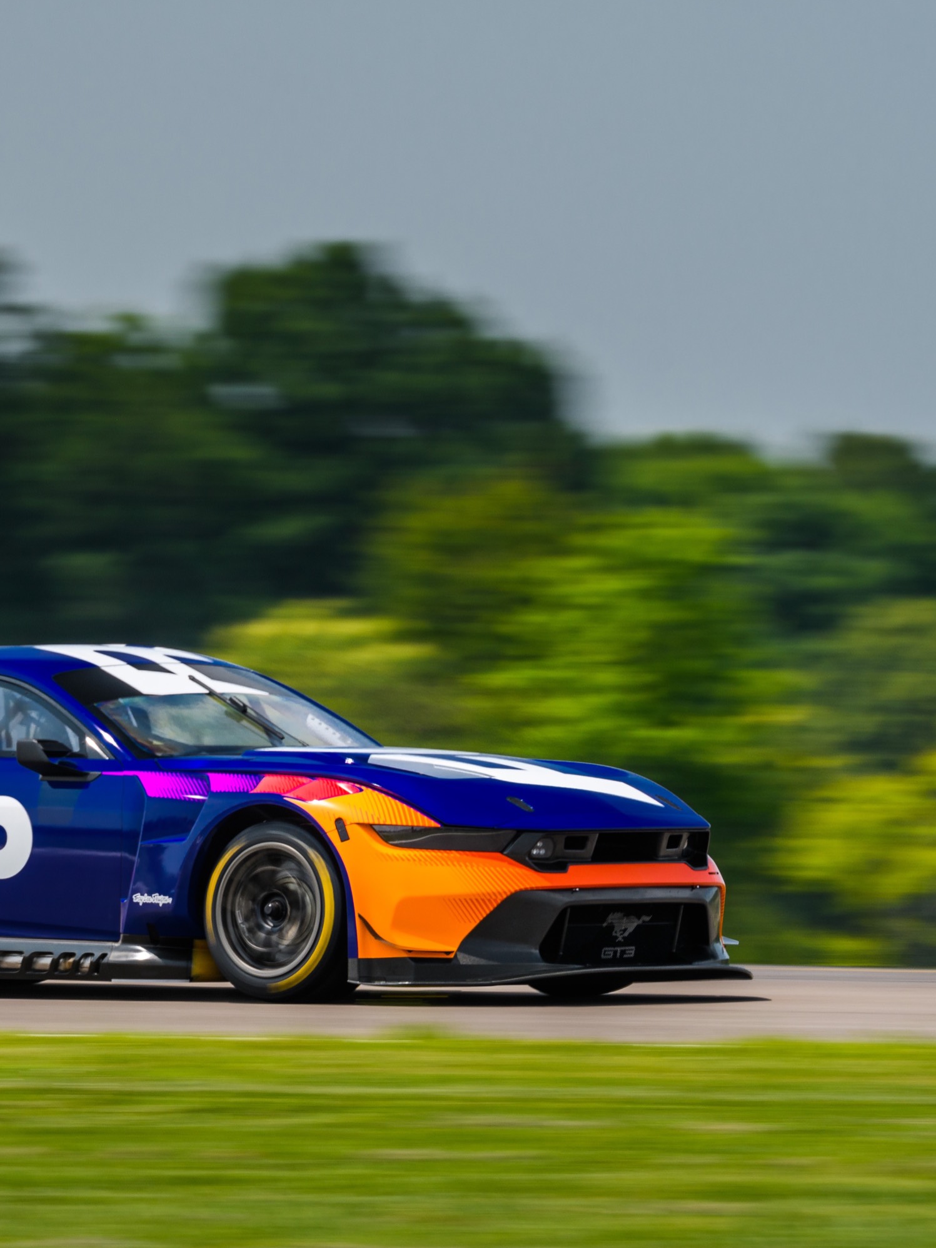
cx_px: 243
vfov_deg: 3.3
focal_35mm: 607
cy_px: 623
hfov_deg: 2.4
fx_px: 21884
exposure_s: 1/125
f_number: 8
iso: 100
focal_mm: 280
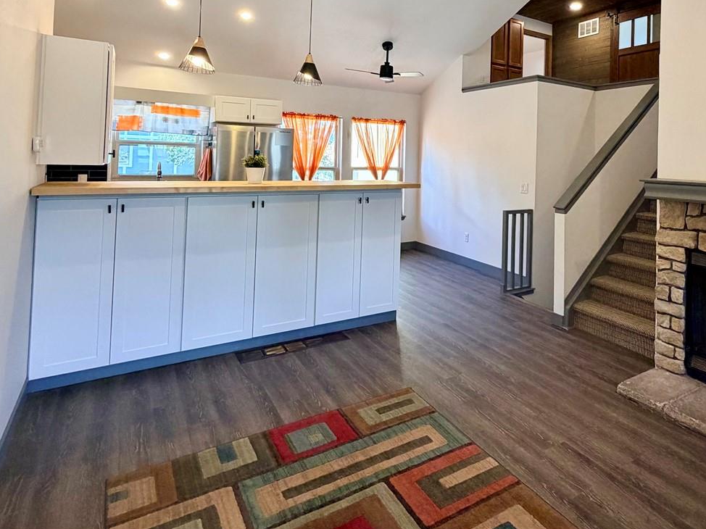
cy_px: 150
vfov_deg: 56.7
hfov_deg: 72.0
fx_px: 469
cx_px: 464
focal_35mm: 23
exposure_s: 1/120
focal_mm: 2.22
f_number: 2.2
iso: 250
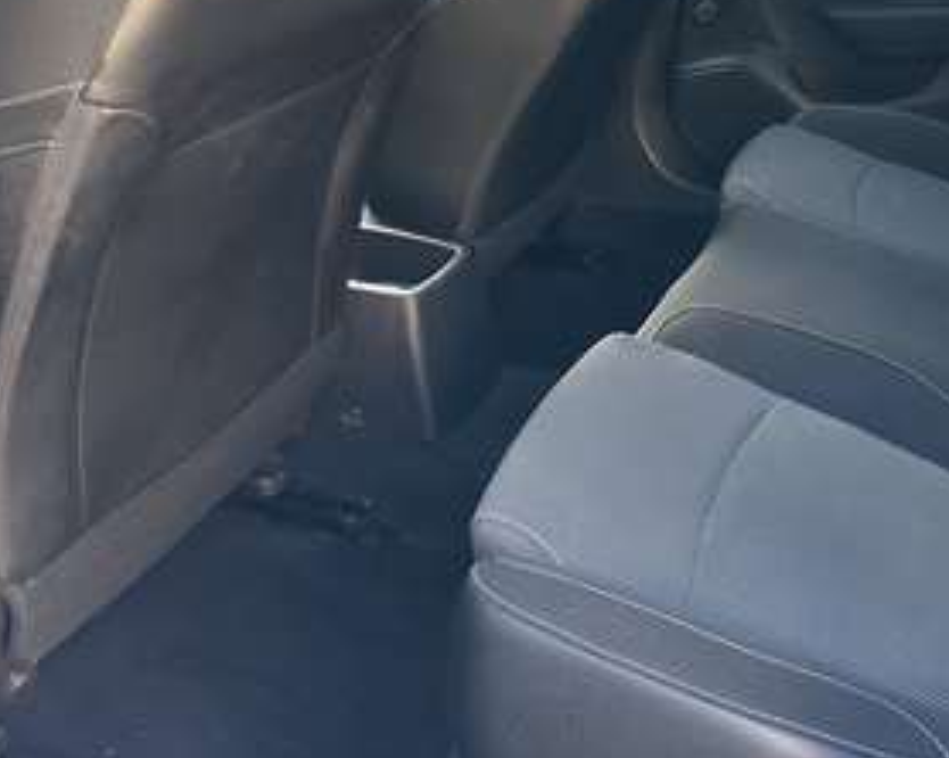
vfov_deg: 33.4
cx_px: 744
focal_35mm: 43
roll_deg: +0.3
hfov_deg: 41.3
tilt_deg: -18.5
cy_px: 111
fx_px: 1207
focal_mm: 6.86
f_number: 1.78
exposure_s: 1/121
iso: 160
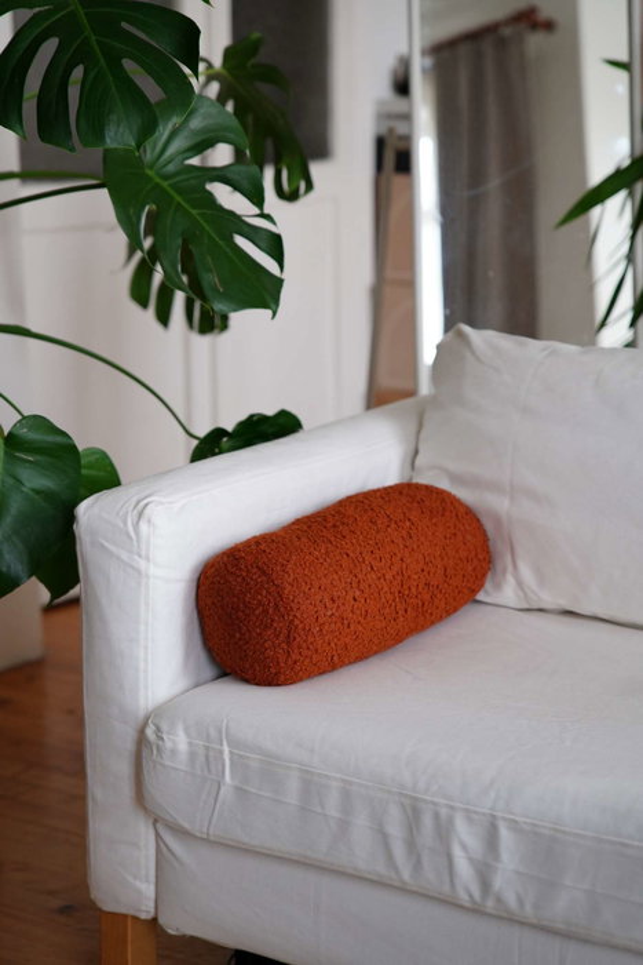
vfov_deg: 28.8
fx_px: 1874
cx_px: 322
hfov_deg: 19.5
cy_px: 482
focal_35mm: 70
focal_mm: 70
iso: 1250
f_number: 3.2
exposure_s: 1/125
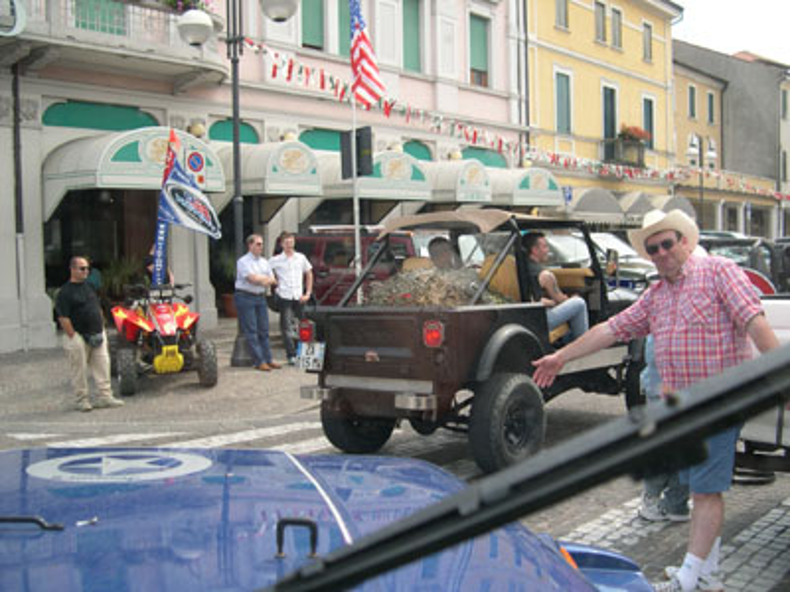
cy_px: 296
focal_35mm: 38
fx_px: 867
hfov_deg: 49.0
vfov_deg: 37.7
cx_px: 395
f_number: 2.8
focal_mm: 8
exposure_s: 1/433
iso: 100
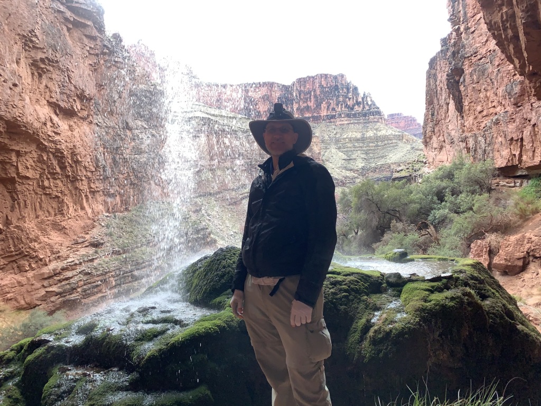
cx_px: 270
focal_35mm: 26
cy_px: 203
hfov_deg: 67.3
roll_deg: +1.8
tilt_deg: +4.6
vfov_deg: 53.1
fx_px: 406
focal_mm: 4.25
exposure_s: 1/316
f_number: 1.8
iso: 125
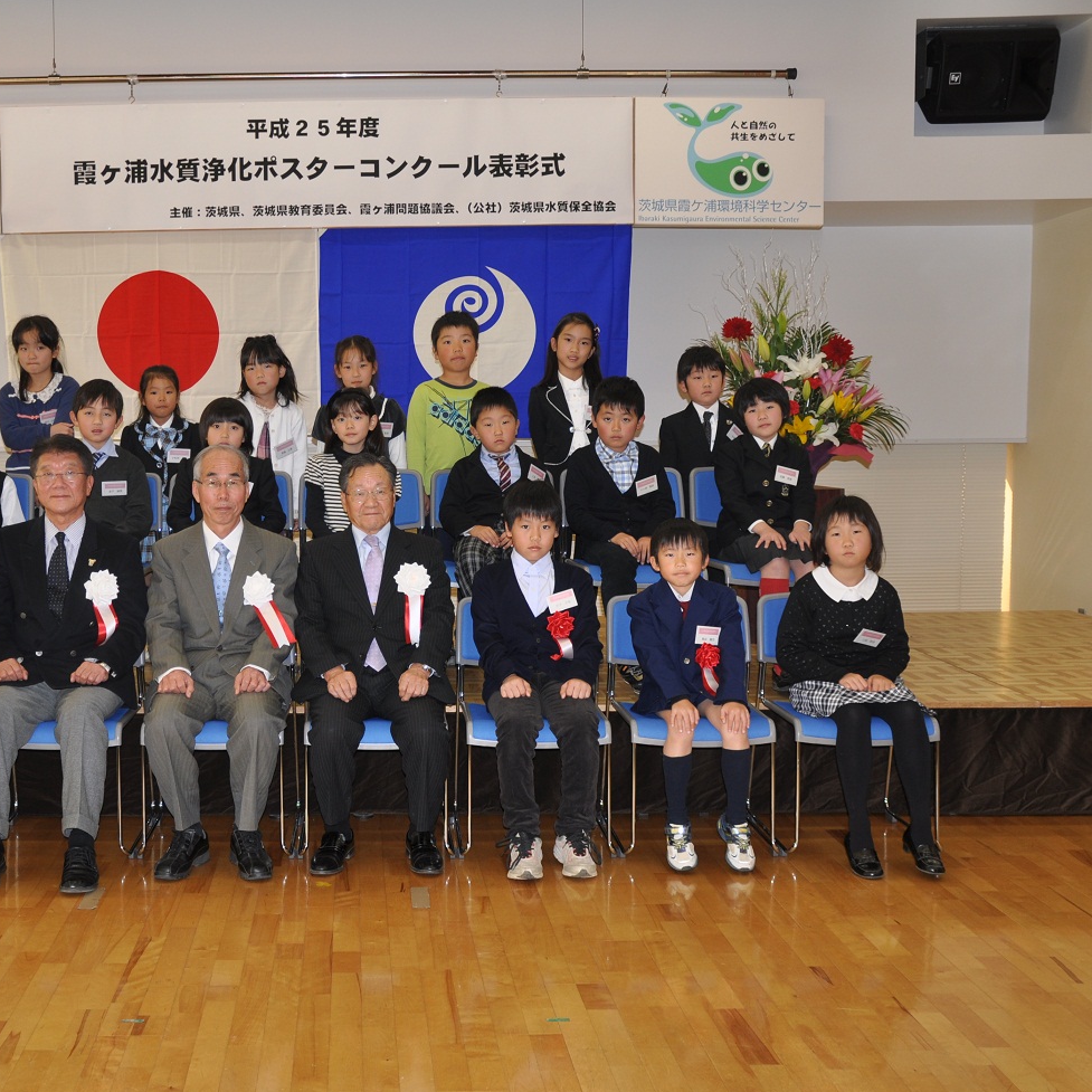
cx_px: 321
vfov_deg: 39.2
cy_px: 554
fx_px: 1535
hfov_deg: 38.5
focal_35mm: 43
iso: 200
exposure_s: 1/60
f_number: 3.8
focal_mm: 22
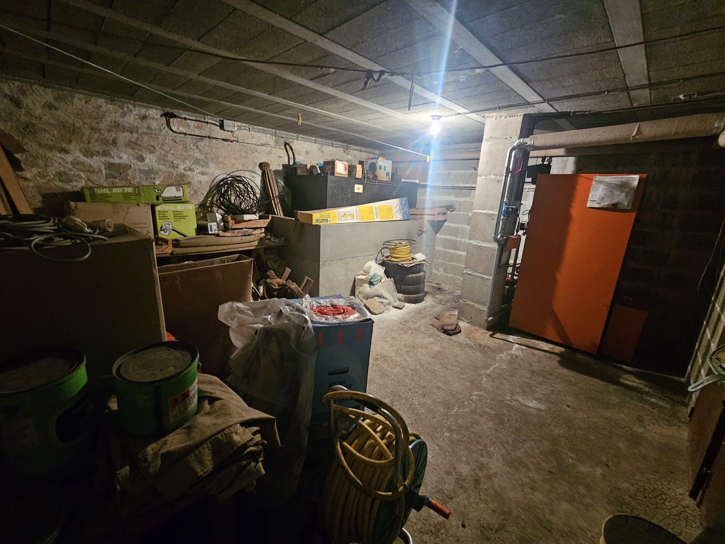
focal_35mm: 13
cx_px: 362
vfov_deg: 89.9
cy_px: 272
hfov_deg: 106.2
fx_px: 272
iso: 800
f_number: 2.2
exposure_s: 1/25
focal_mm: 2.2
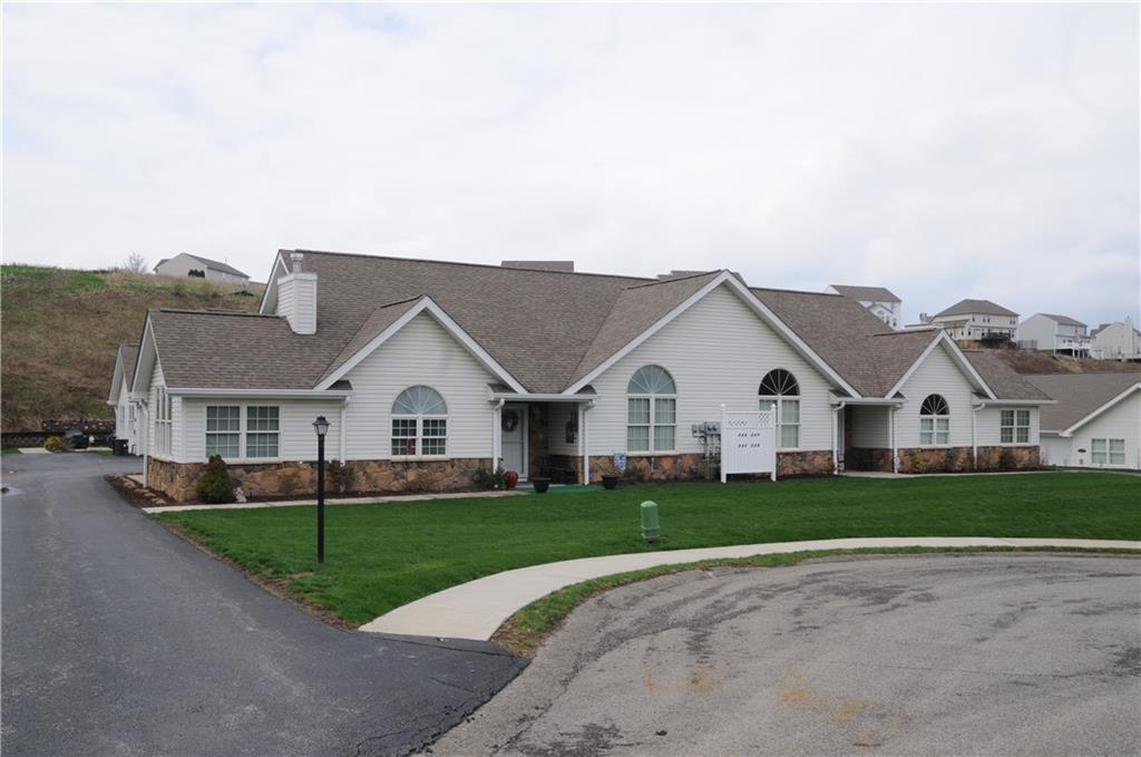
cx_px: 570
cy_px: 378
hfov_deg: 55.2
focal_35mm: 34
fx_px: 1092
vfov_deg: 38.2
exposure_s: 1/320
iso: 250
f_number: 9
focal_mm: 23
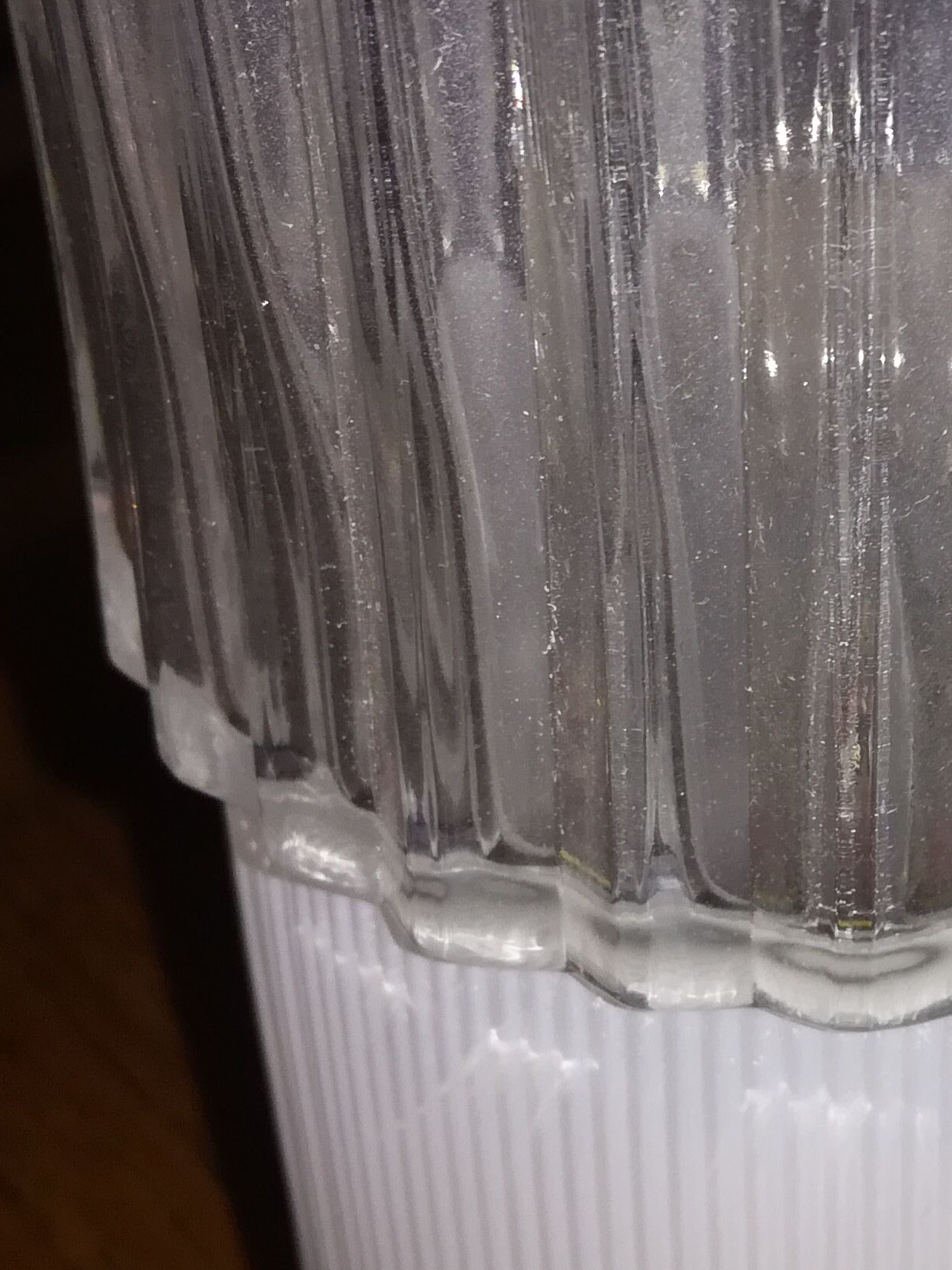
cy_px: 427
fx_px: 2493
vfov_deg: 28.4
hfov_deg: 20.6
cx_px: 1043
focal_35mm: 68
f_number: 2
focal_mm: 3.79
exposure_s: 1/50
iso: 50
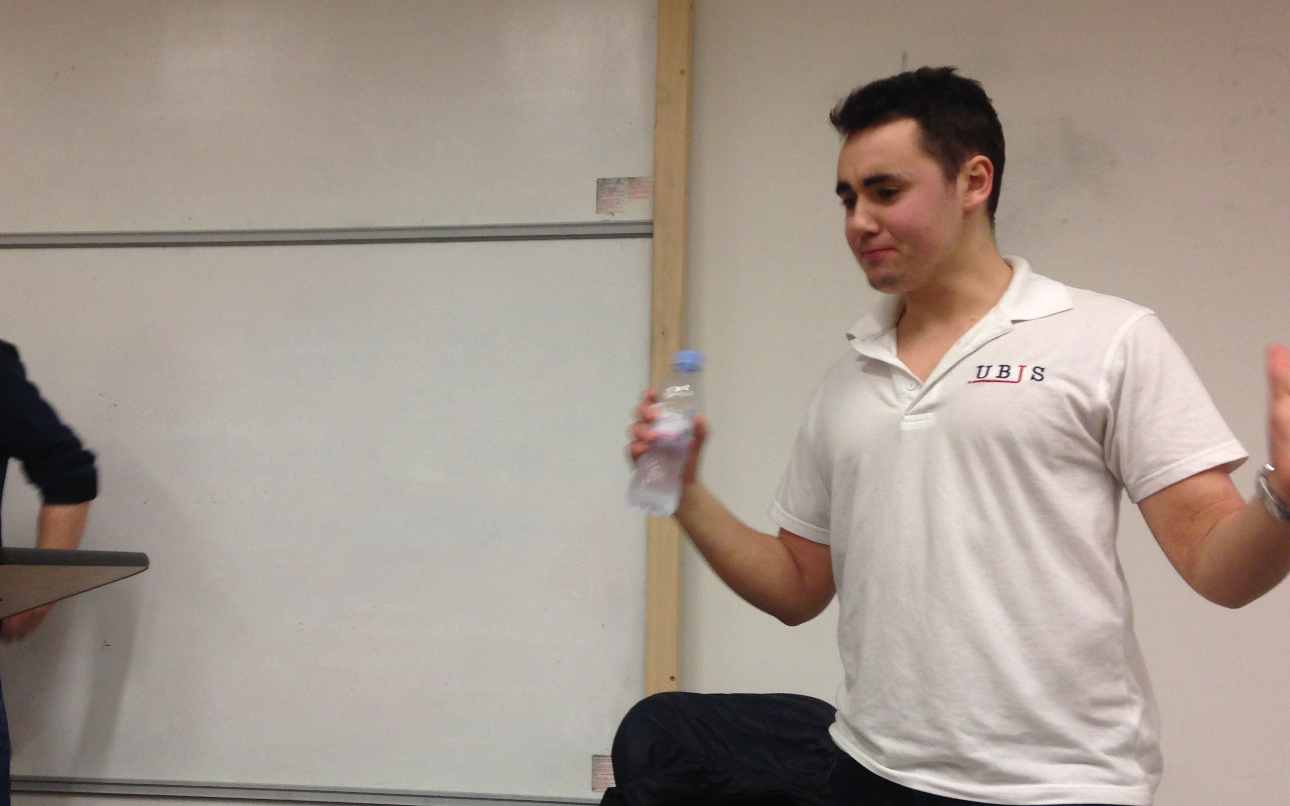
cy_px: 482
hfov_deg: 42.3
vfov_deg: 27.4
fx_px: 1652
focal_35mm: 47
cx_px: 479
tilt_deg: +4.4
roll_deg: -1.9
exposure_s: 1/20
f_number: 2.4
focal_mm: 4.12
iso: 80
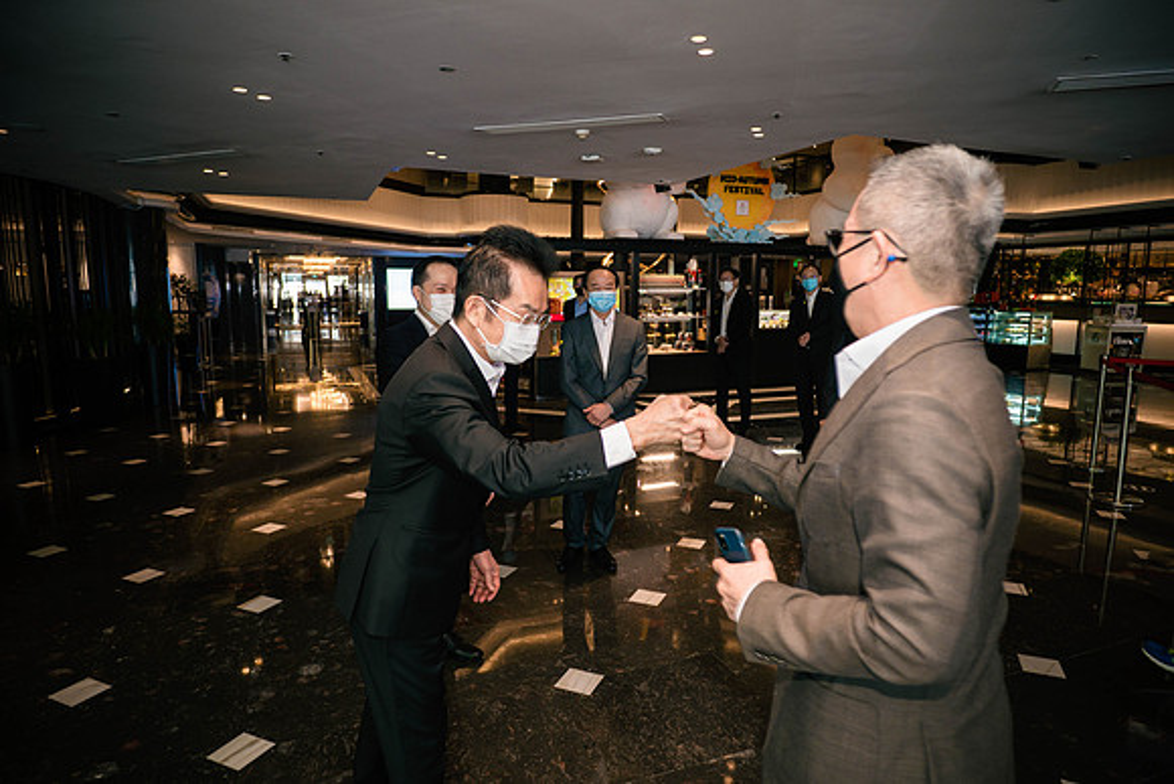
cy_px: 392
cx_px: 587
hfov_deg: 81.7
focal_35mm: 21
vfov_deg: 60.0
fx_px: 678
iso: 500
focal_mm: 10
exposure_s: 1/125
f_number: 1.7
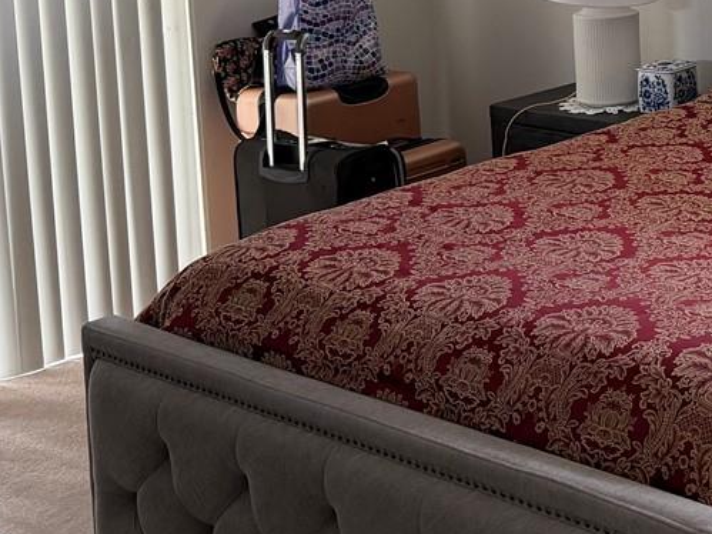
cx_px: 810
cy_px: -66
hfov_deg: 23.5
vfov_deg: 18.4
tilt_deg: -4.1
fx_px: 1583
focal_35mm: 77
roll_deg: +1.5
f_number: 1.78
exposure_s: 1/144
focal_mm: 6.76
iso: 200
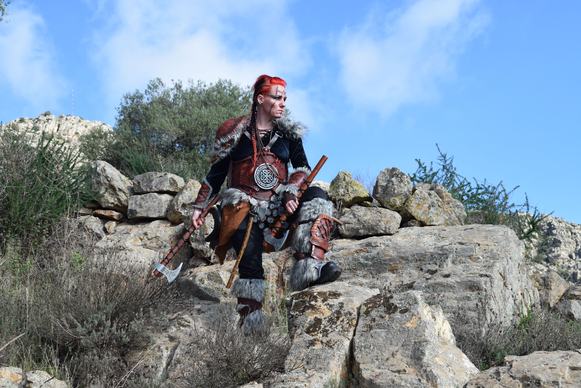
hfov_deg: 35.1
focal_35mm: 57
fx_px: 920
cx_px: 290
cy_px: 194
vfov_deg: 23.8
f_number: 8
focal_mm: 38
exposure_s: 1/250
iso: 200
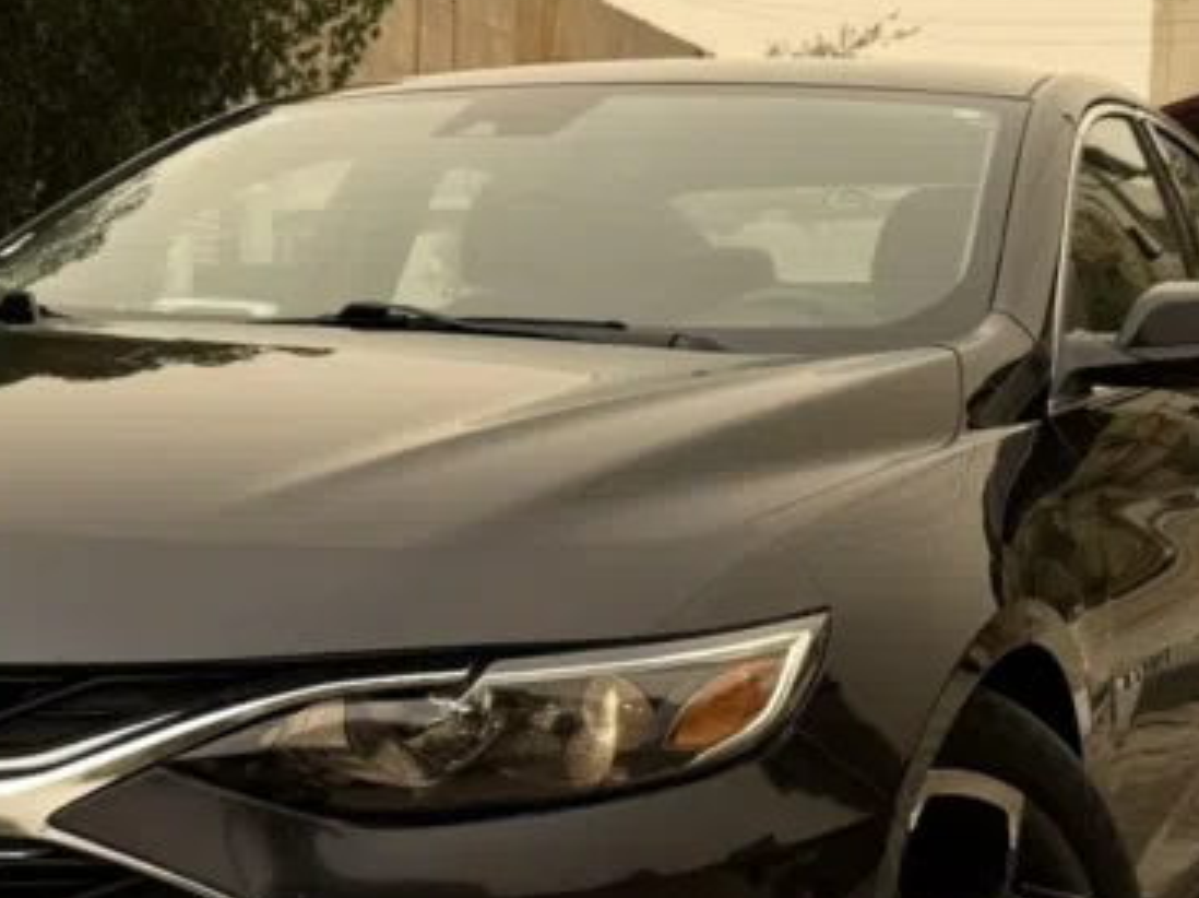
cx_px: 324
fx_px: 1454
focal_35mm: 42
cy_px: 551
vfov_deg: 34.2
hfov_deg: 43.6
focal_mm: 6.76
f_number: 1.78
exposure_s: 1/3759
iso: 80
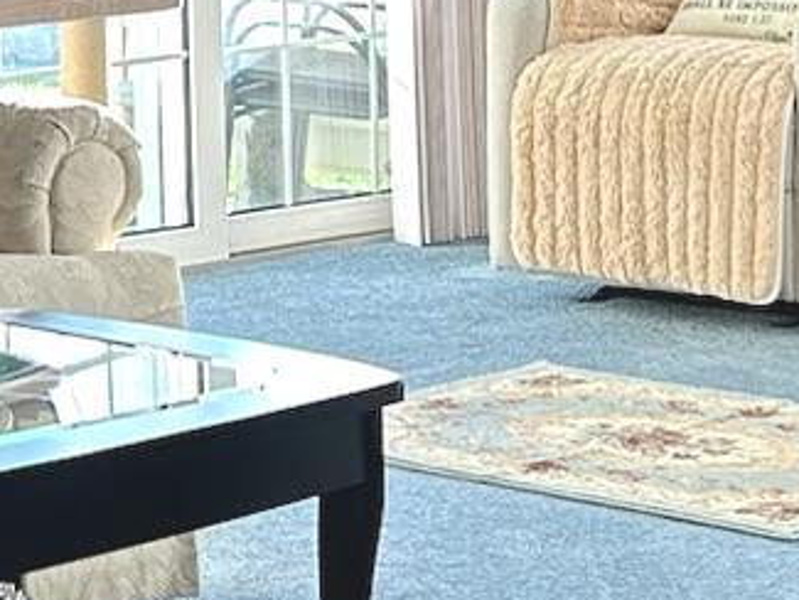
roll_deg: +1.7
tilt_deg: -4.1
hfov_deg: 11.9
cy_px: -91
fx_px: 3787
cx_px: -44
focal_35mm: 164
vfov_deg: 9.0
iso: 40
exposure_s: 1/120
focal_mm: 5.7
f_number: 1.5
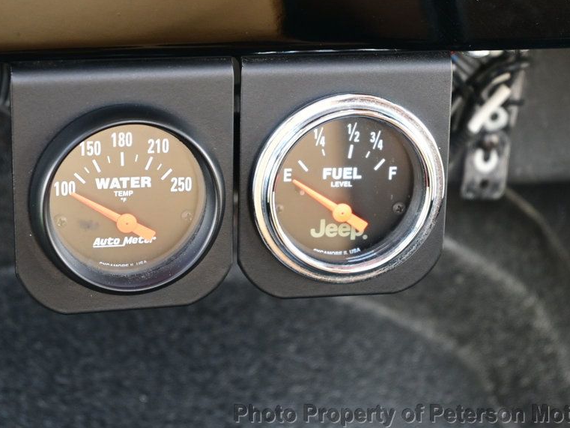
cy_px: 181
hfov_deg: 20.2
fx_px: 1597
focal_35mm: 97
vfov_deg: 15.2
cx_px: 295
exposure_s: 1/80
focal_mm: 50
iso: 1000
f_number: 6.3
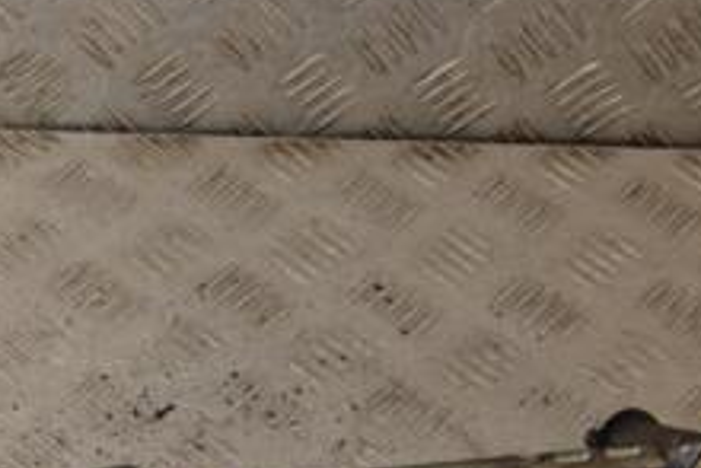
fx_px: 1995
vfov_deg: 13.0
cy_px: 589
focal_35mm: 102
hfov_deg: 19.3
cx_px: -29
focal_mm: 25
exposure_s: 1/200
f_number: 9
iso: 800
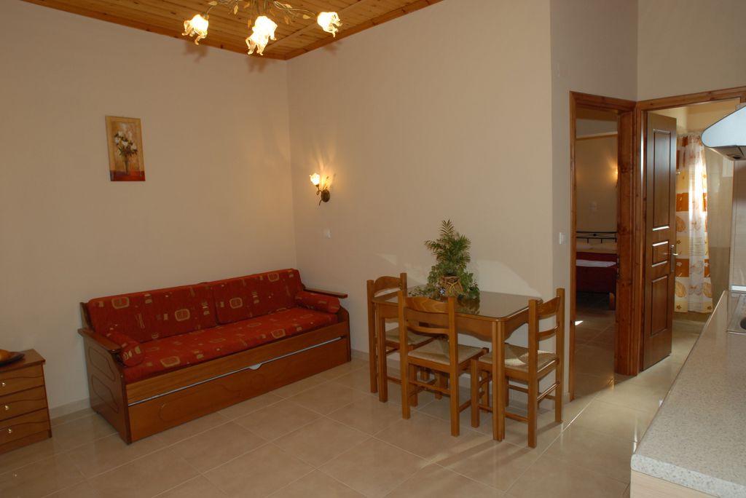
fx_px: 435
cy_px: 249
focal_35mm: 21
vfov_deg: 59.6
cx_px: 373
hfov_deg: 81.2
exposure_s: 1/60
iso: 400
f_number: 5.6
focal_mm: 14
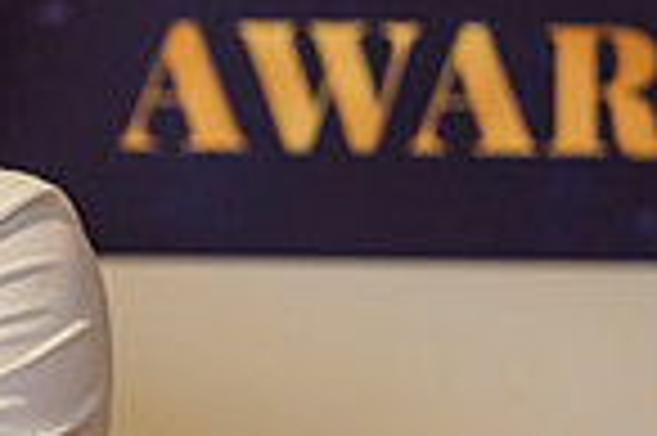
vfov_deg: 3.4
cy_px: -119
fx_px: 7328
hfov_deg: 5.1
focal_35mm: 402
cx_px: -572
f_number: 3.2
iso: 2500
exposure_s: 1/200
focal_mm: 101
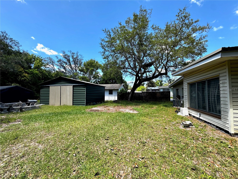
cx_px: 119
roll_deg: -1.2
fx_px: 96
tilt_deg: +2.8
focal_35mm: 14
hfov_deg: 102.1
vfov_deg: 85.7
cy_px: 90
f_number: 2.2
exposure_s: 1/409
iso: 40
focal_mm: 2.22
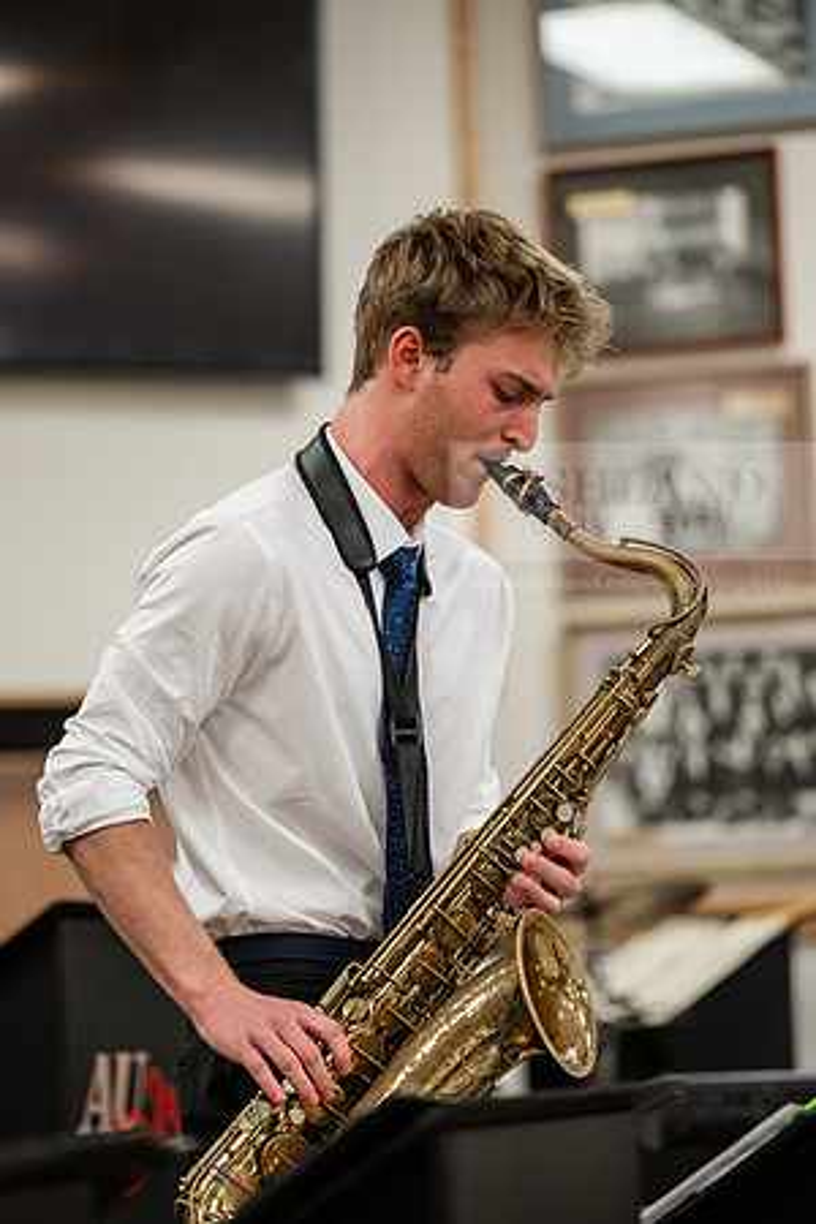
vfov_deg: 15.8
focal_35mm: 130
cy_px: 612
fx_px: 4420
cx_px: 408
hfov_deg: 10.5
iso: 1600
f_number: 2.8
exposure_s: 1/200
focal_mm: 130
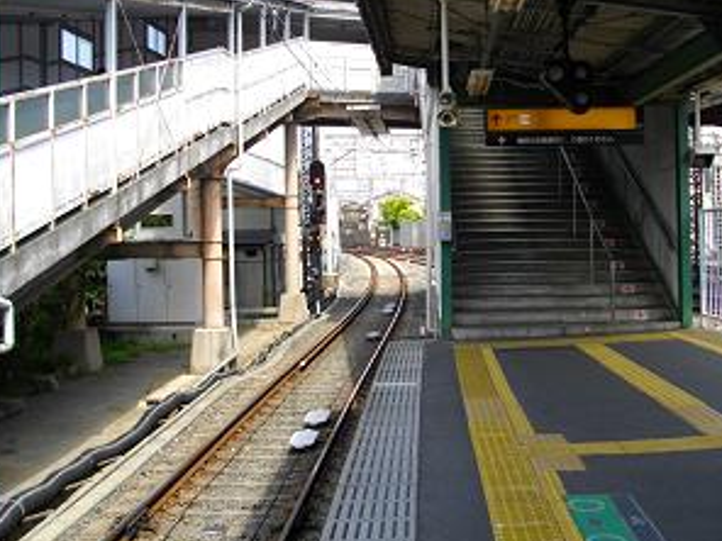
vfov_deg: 34.2
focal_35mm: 42
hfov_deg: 44.7
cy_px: 212
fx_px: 876
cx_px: 416
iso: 100
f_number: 2.9
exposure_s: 1/500
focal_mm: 5.7
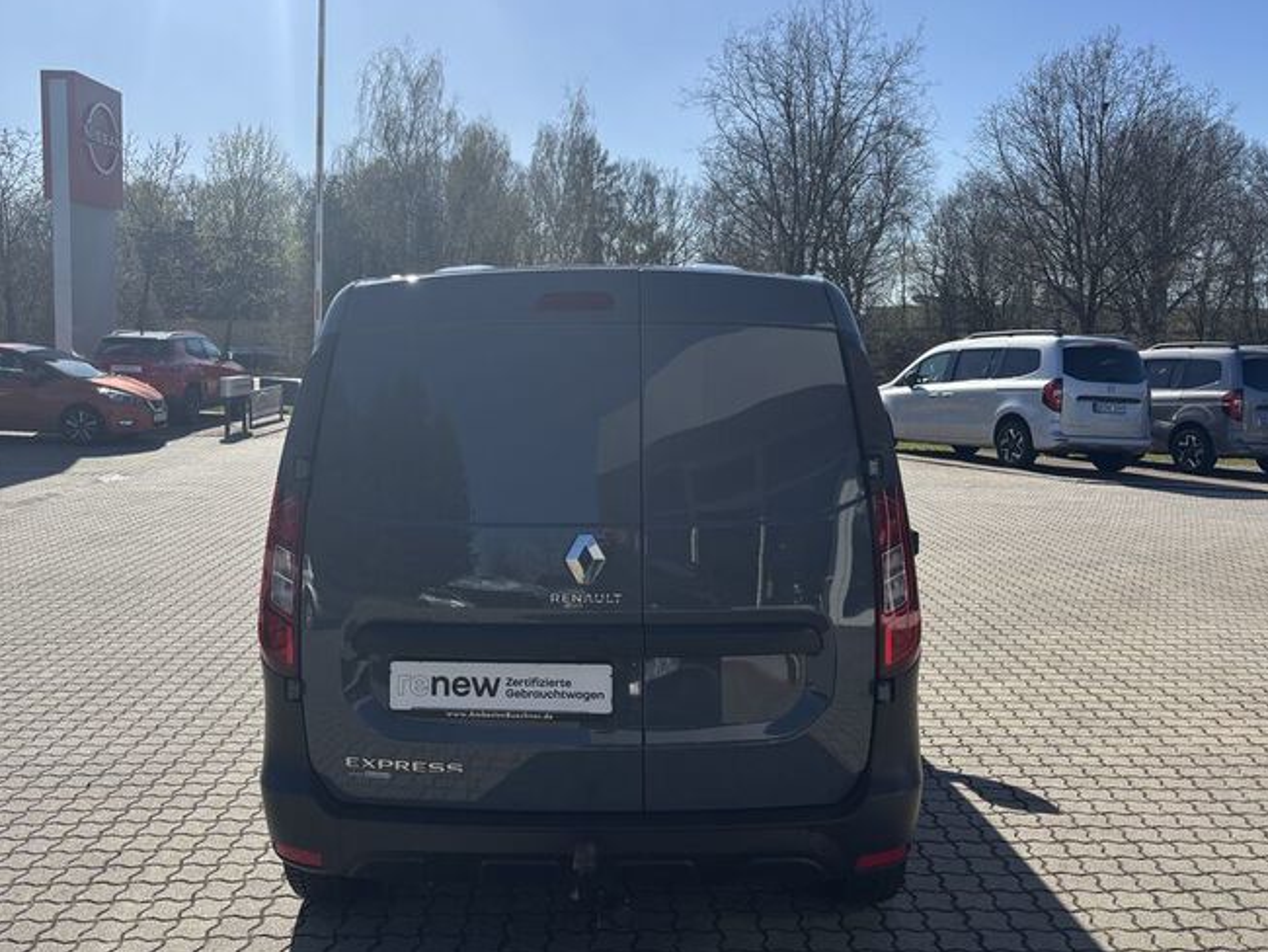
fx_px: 1173
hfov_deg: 56.7
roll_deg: -0.7
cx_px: 591
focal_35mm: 32
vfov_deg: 44.1
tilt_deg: -4.6
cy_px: 421
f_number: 1.6
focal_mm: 5.96
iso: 50
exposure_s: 1/4425
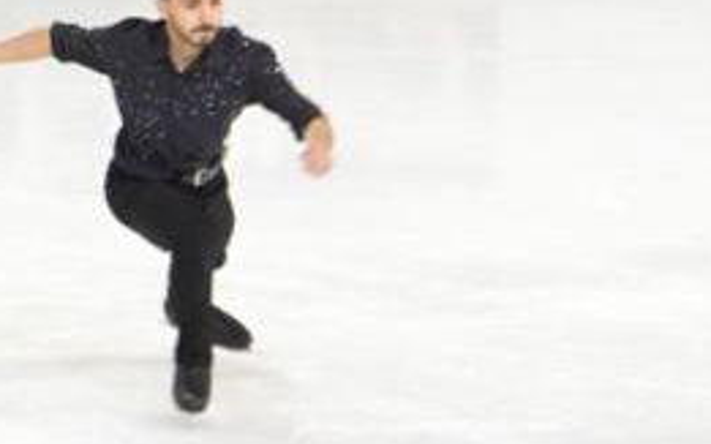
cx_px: 177
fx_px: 6119
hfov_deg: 6.6
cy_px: 74
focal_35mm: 316
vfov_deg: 4.2
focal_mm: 125
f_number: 6
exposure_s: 1/250
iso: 3200
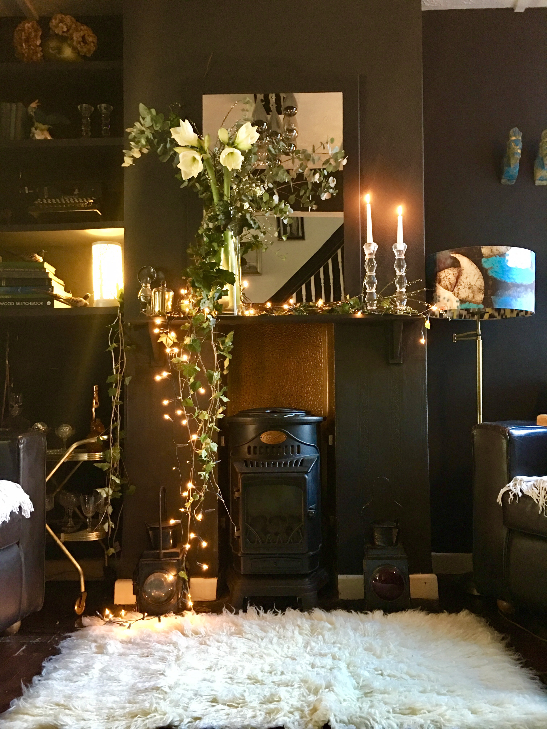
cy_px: 364
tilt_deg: +3.5
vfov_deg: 61.7
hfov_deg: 48.2
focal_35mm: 29
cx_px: 274
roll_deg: -0.8
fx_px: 611
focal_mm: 4.15
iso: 125
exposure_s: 1/8
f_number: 2.2
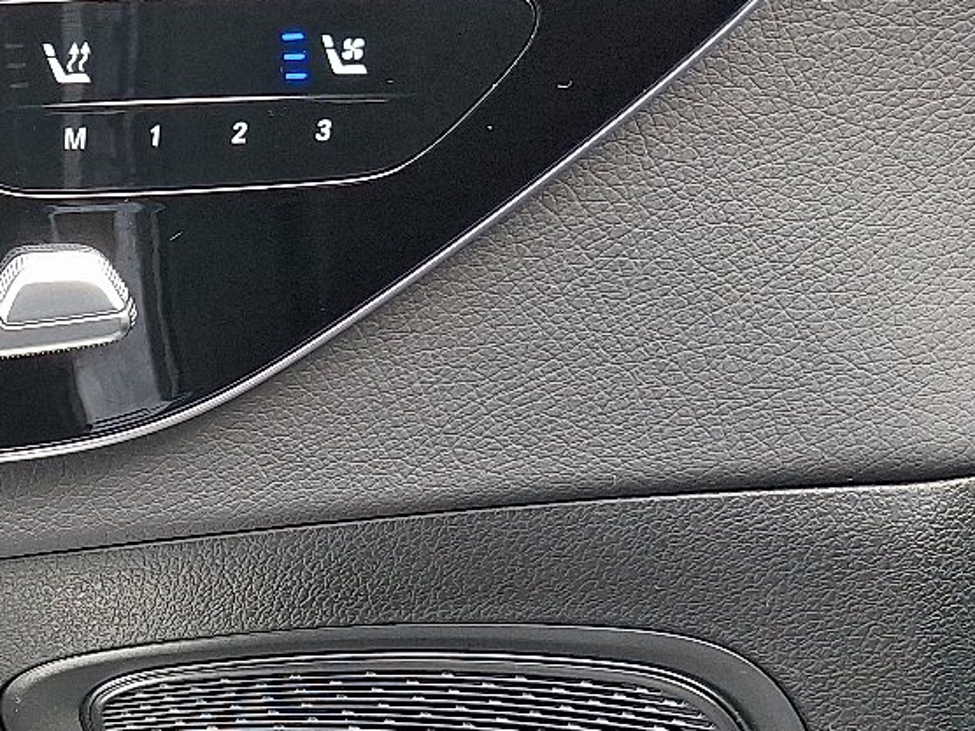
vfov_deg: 19.6
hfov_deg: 23.5
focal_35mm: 72
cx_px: -338
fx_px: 2028
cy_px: 792
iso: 33
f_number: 1.8
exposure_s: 1/120
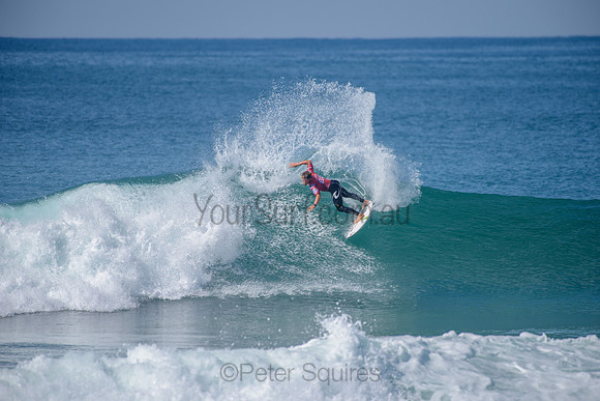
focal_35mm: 500
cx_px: 300
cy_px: 200
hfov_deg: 4.1
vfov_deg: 2.8
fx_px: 8335
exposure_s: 1/2000
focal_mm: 500
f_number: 5.6
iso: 160
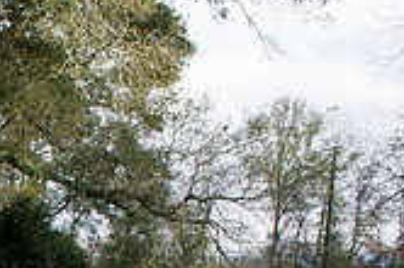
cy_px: 417
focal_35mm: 84
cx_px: -253
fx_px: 941
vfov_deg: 14.9
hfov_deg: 19.9
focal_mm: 24
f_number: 8
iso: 1000
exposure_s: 1/250
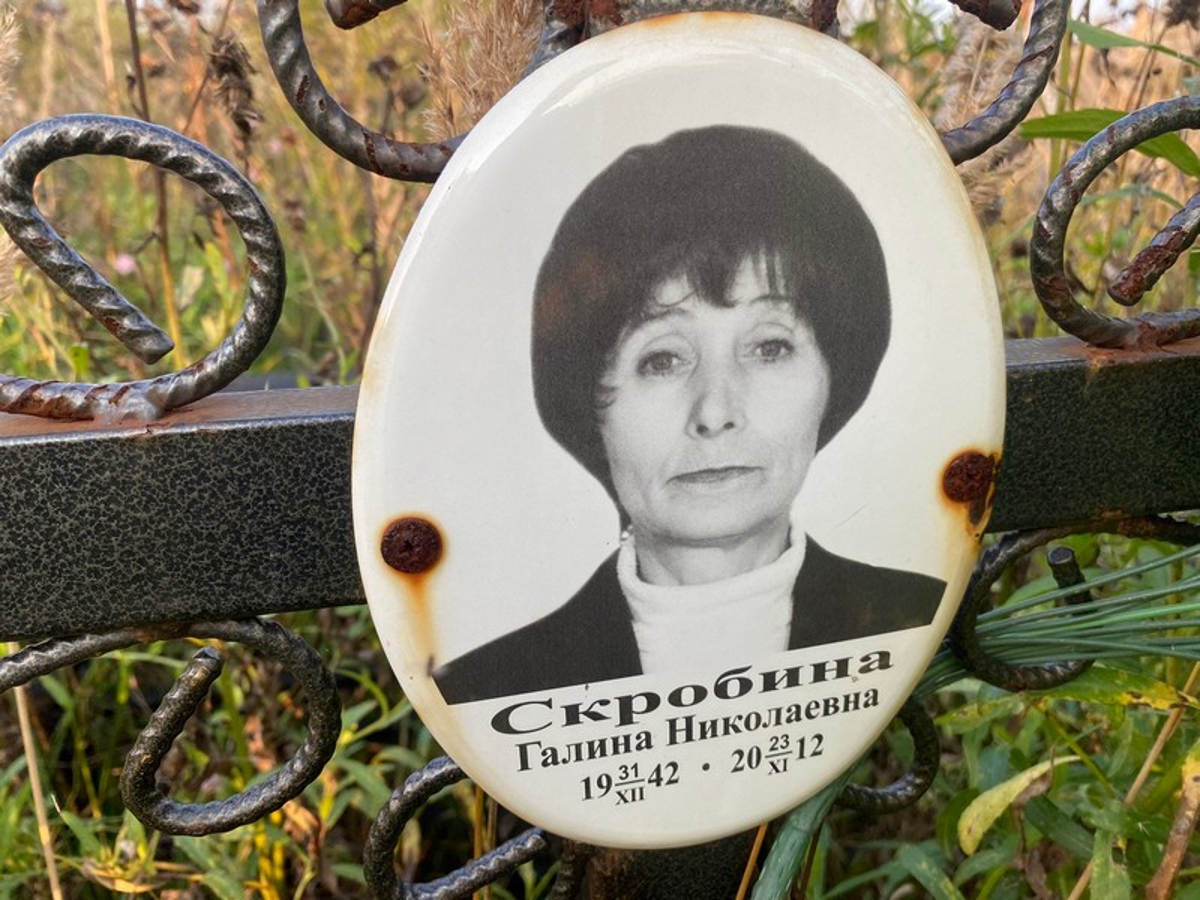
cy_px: 450
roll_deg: +0.4
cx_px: 600
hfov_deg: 67.3
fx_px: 901
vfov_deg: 53.1
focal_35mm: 26
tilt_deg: -22.2
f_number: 1.8
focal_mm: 4.25
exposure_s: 1/321
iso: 32
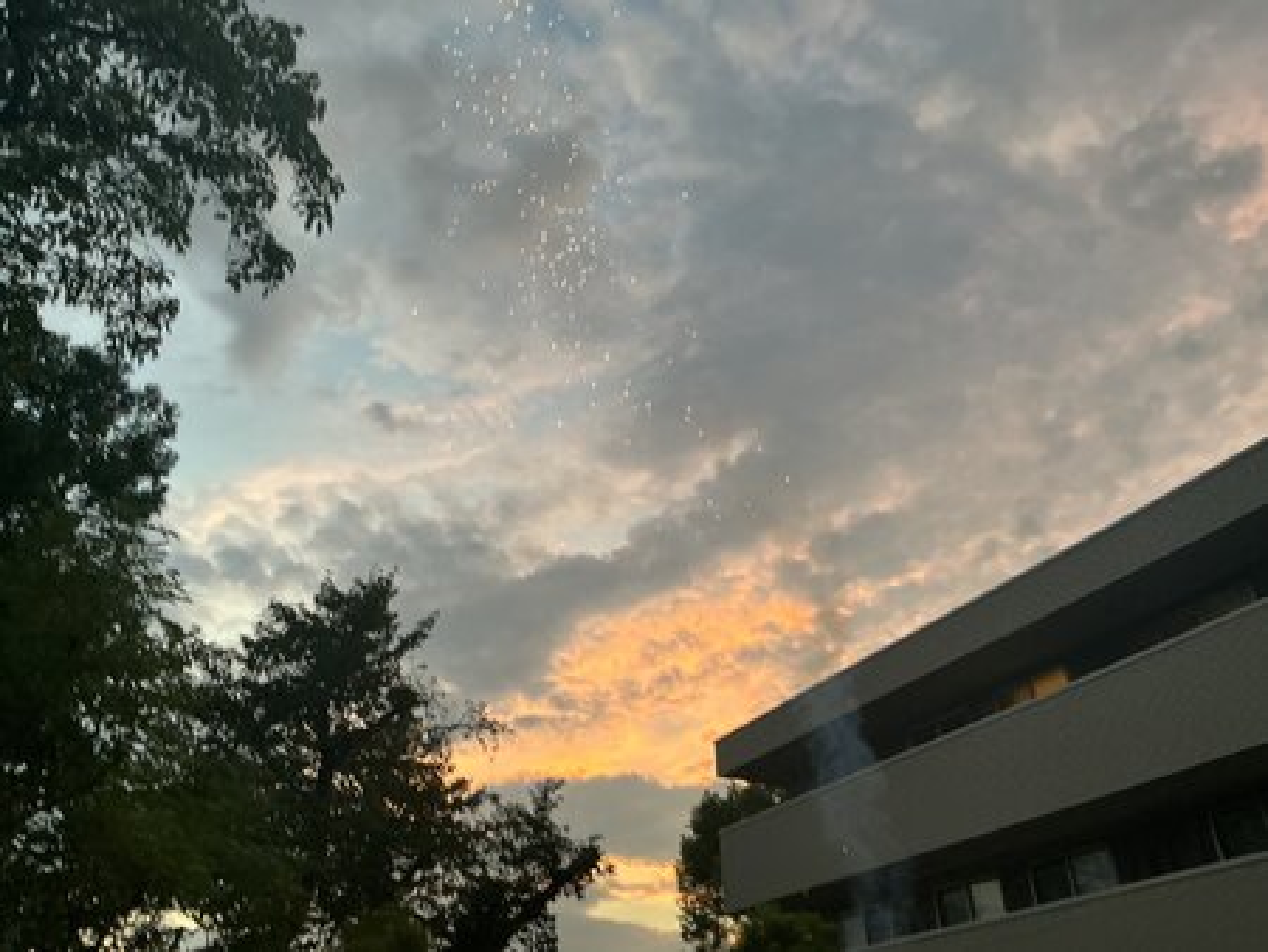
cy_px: 476
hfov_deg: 61.6
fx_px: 1063
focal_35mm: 29
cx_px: 634
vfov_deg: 48.3
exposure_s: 1/120
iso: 64
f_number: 1.8
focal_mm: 3
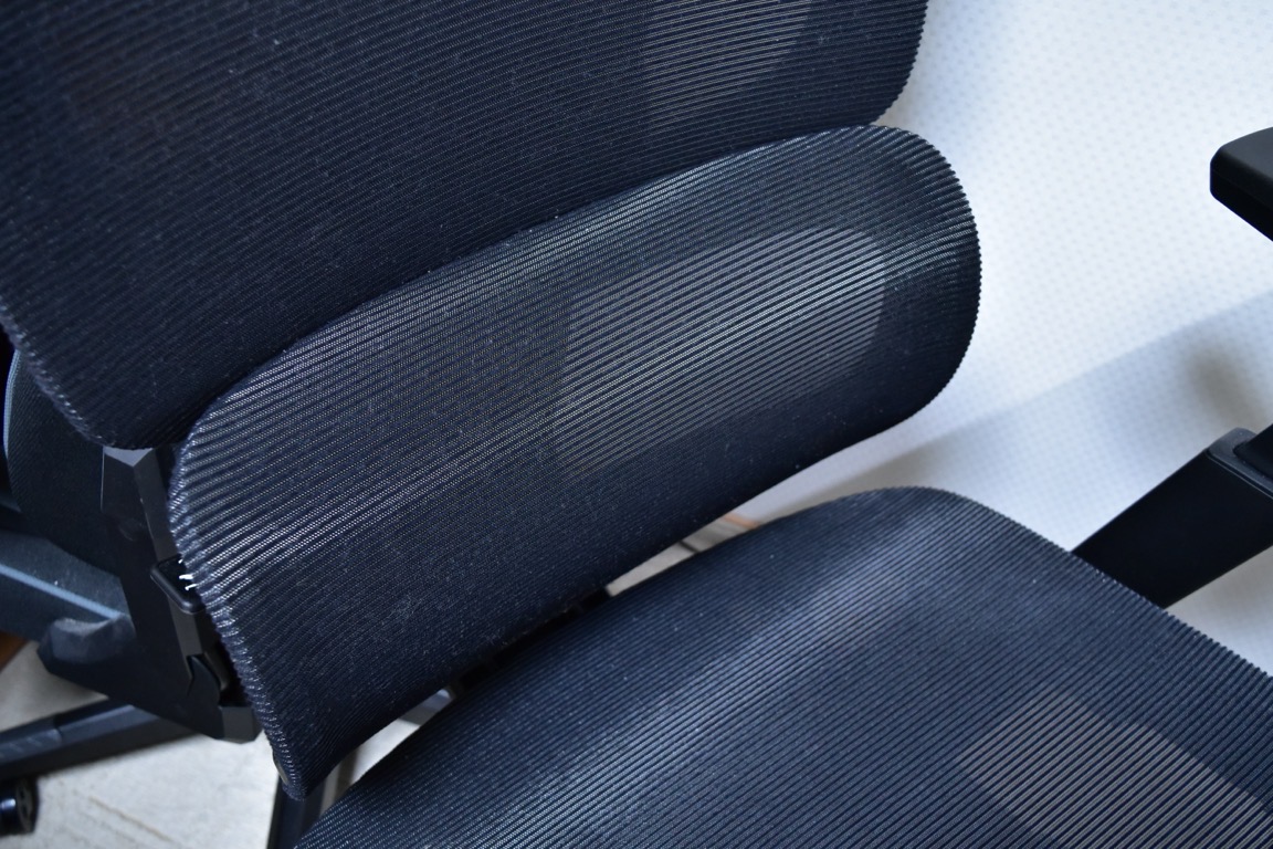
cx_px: 636
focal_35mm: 36
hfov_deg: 53.1
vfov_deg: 36.9
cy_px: 424
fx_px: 1273
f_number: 5.6
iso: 1600
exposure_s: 1/25
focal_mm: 24
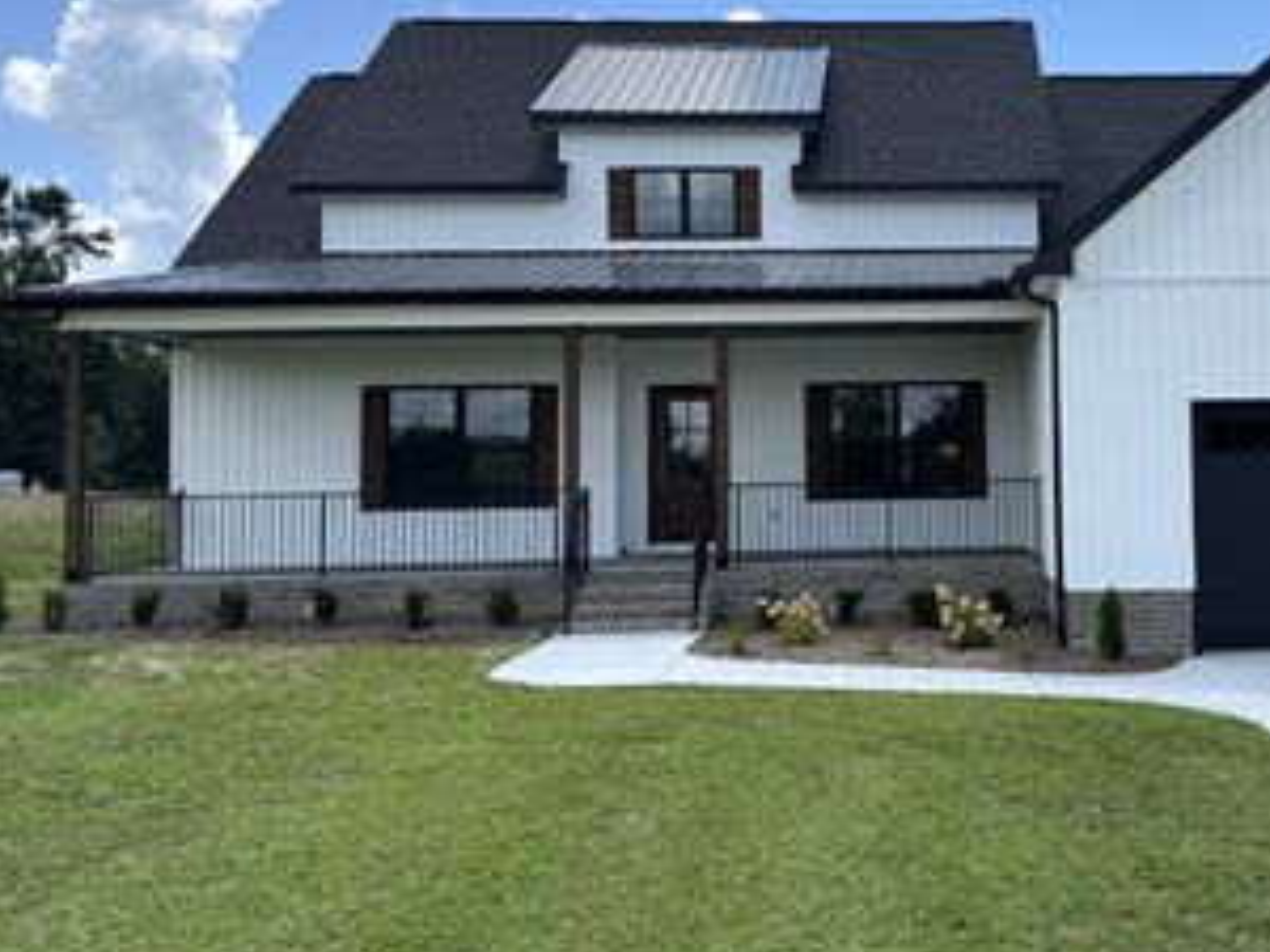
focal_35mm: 40
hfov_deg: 45.0
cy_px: 383
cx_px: 974
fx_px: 1468
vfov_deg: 35.8
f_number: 1.78
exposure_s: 1/4310
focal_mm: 6.76
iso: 80
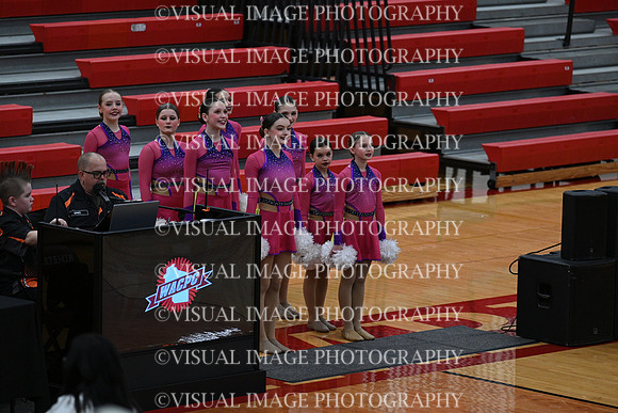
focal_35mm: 200
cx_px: 309
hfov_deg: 10.3
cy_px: 206
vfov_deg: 6.9
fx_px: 3434
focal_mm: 200
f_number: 4
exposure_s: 1/400
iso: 4000
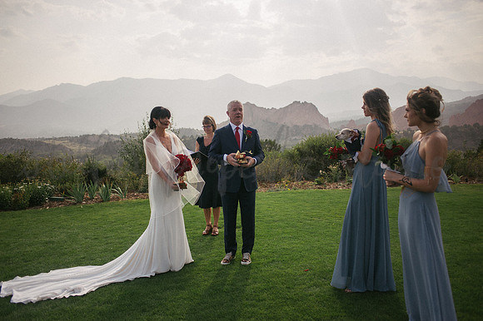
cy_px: 160
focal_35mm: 28
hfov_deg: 65.5
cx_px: 242
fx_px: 375
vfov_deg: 46.4
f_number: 2.8
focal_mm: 28
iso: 400
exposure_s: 1/6400
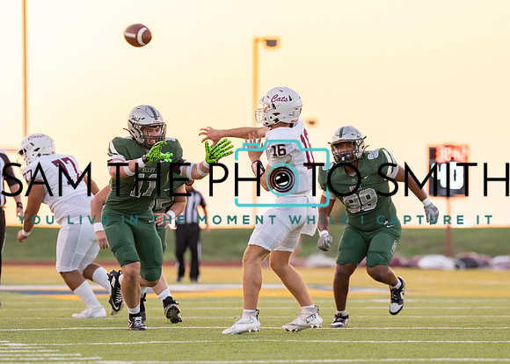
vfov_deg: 4.5
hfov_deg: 6.3
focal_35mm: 319
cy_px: 222
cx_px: 311
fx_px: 4622
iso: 640
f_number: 2.8
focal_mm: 200
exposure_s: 1/1250
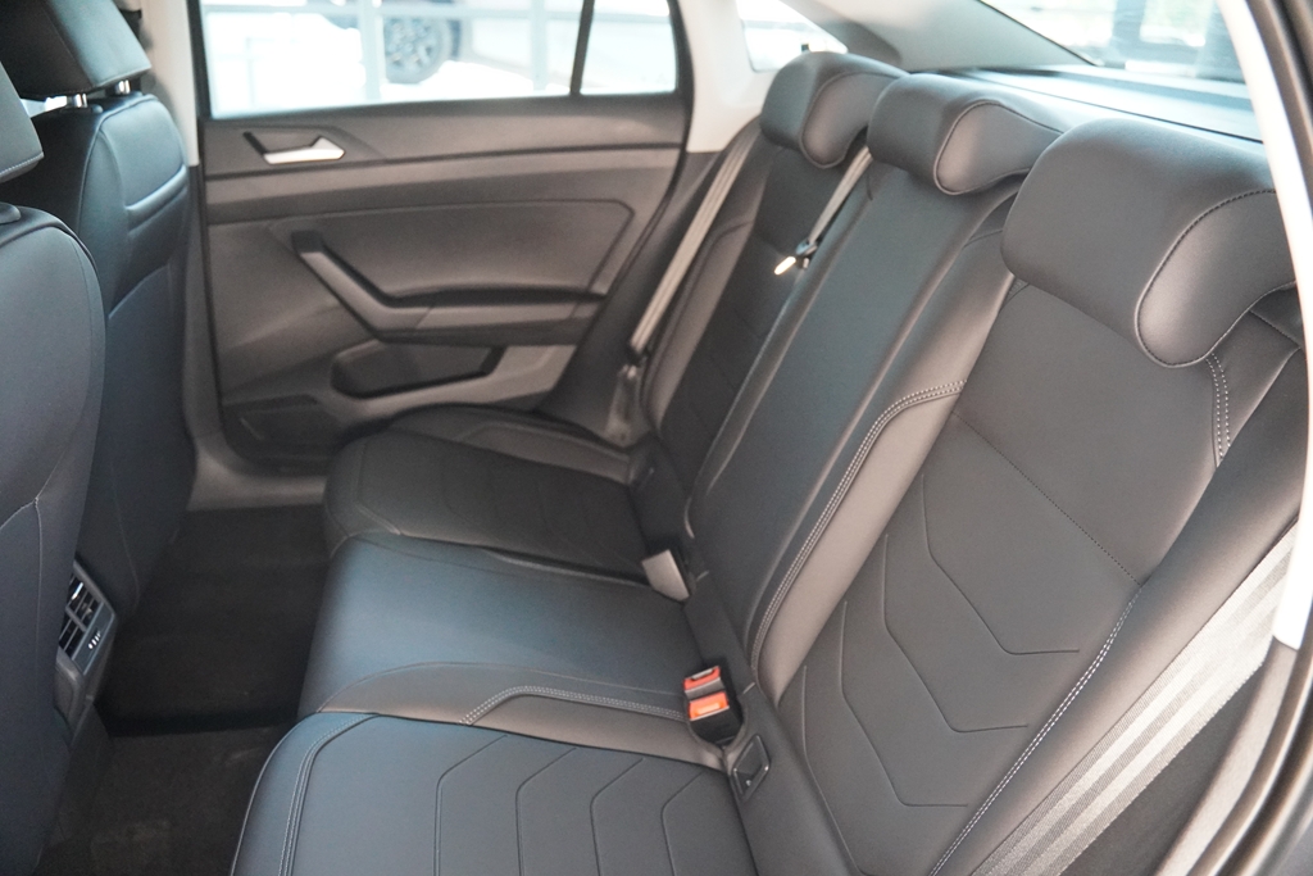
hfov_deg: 70.4
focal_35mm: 26
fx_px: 930
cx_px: 656
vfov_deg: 50.4
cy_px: 438
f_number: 2.8
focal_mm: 17
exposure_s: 1/160
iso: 5000
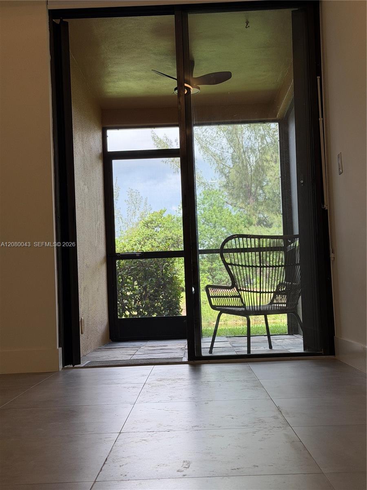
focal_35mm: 48
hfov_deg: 30.3
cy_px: 245
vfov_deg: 39.7
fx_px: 679
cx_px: 184
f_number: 1.78
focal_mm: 6.76
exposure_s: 1/663
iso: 80
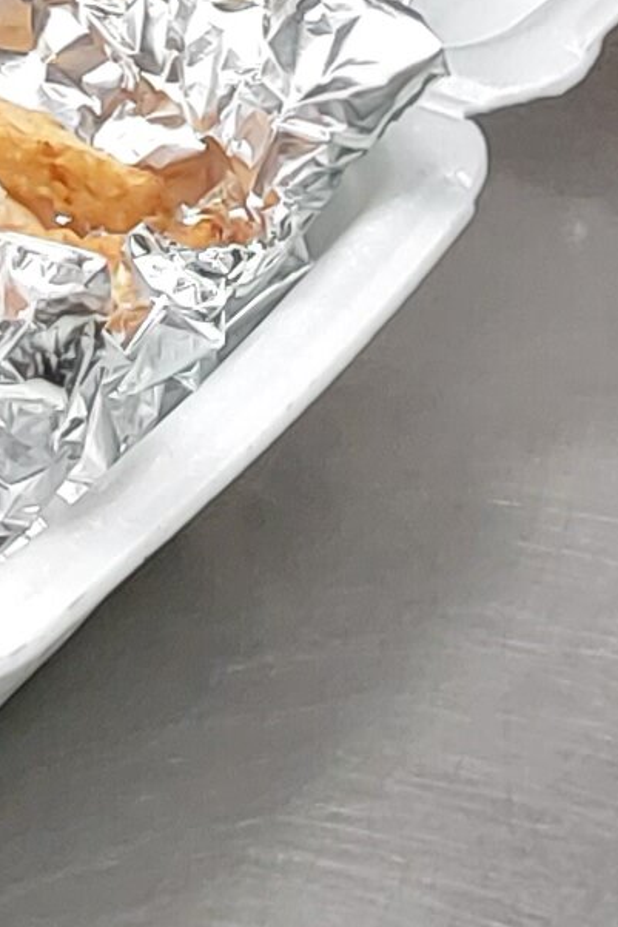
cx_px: -1063
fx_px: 4941
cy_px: -1874
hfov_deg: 6.6
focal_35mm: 192
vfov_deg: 8.8
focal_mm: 5.23
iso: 500
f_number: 1.8
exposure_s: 1/30
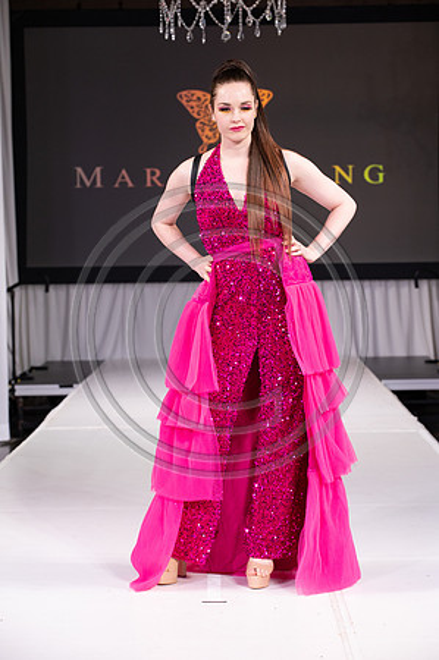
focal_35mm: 90
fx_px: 1650
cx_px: 220
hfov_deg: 15.2
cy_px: 330
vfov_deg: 22.6
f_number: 5.6
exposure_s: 1/400
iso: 2000
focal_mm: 90
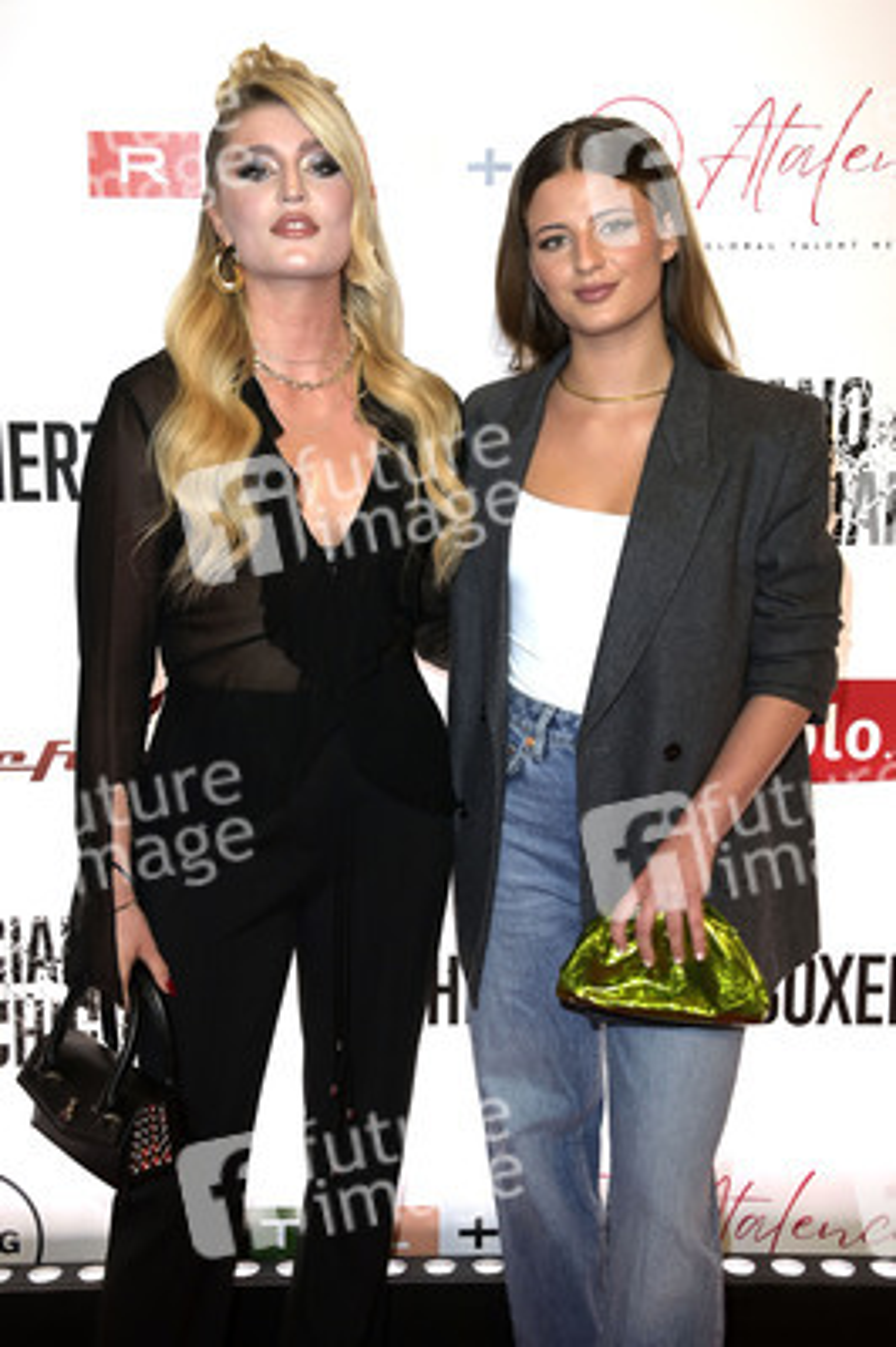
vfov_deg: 44.5
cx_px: 448
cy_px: 674
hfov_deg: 30.5
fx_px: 1645
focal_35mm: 44
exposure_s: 1/100
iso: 500
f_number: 5.6
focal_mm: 44
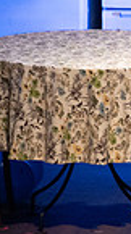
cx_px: 463
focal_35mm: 1342
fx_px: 8331
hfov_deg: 0.9
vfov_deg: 1.6
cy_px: 115
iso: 10000
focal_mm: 320
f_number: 6.3
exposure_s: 1/160
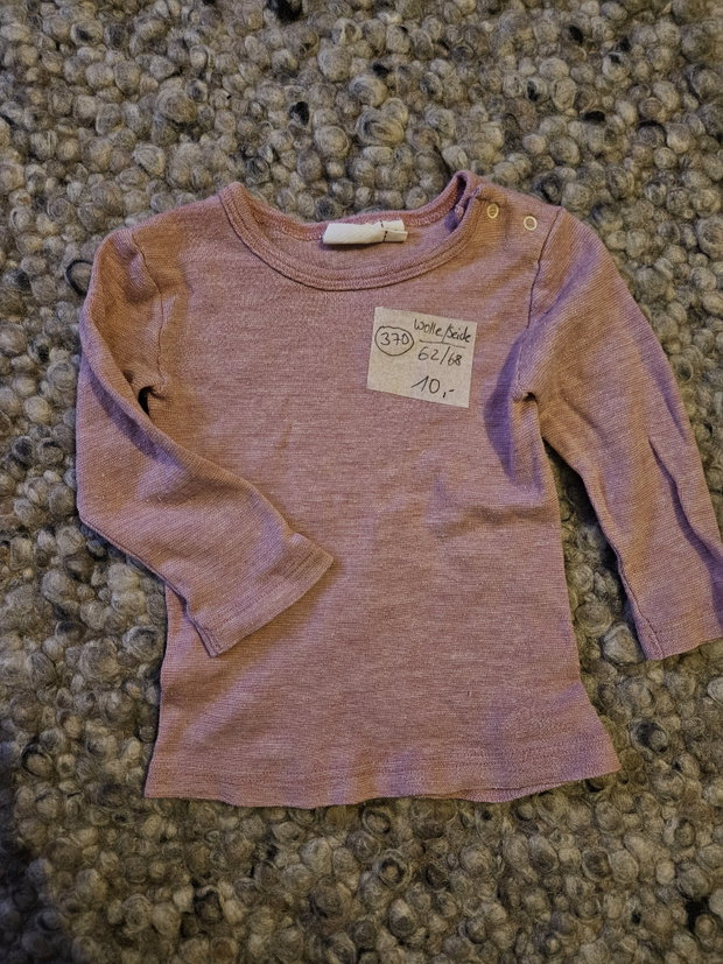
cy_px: 482
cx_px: 362
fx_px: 641
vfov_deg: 73.9
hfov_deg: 58.9
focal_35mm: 23
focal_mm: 5.4
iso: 640
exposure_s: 1/25.1
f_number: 1.8
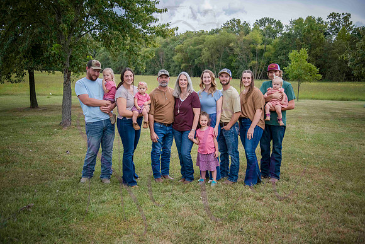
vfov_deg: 35.1
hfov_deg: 50.7
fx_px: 385
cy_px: 122
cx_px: 182
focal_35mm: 38
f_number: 4.5
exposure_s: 1/500
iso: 400
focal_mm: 38
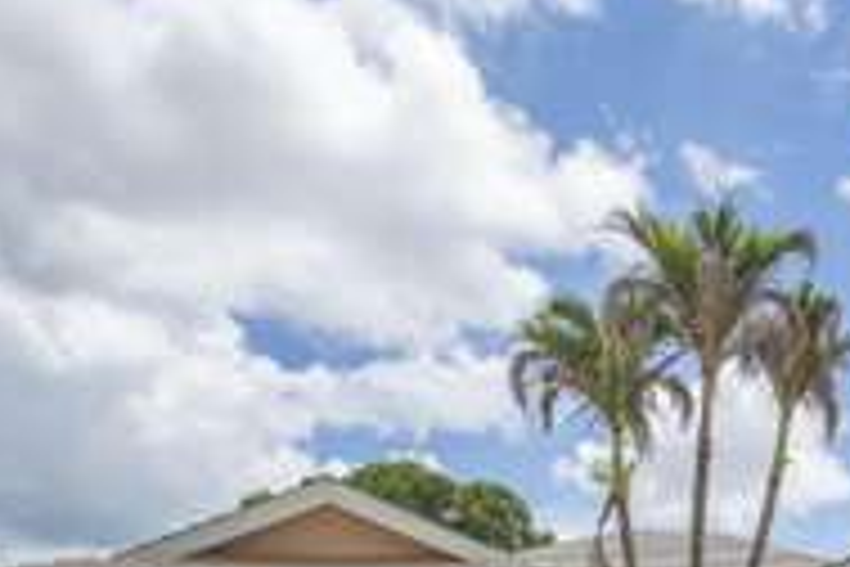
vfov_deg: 30.0
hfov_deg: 45.6
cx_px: 774
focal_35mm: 38
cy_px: 680
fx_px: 897
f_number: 8
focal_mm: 10
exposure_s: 1/800
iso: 320
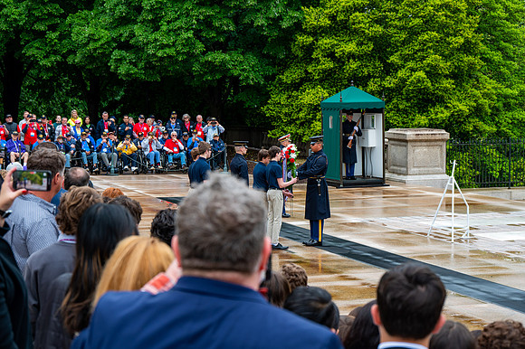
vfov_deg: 17.3
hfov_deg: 25.8
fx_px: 1145
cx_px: 258
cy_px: 167
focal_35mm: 79
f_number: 6.3
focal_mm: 74
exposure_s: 1/100
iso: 200
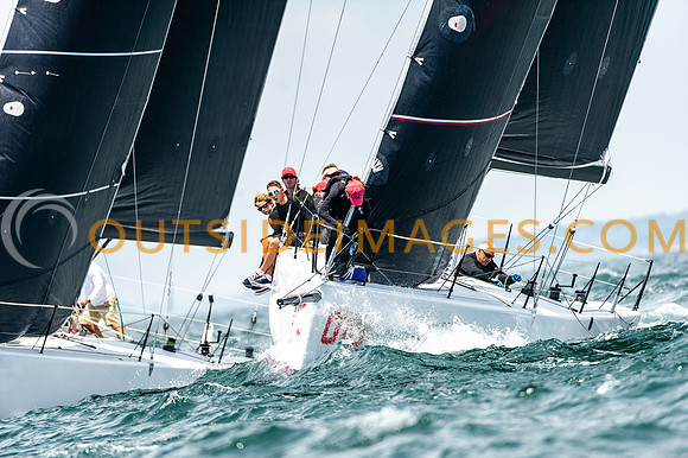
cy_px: 229
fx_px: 6876
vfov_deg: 3.8
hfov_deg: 5.7
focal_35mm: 360
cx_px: 344
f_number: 5
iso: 400
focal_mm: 360
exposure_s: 1/1600
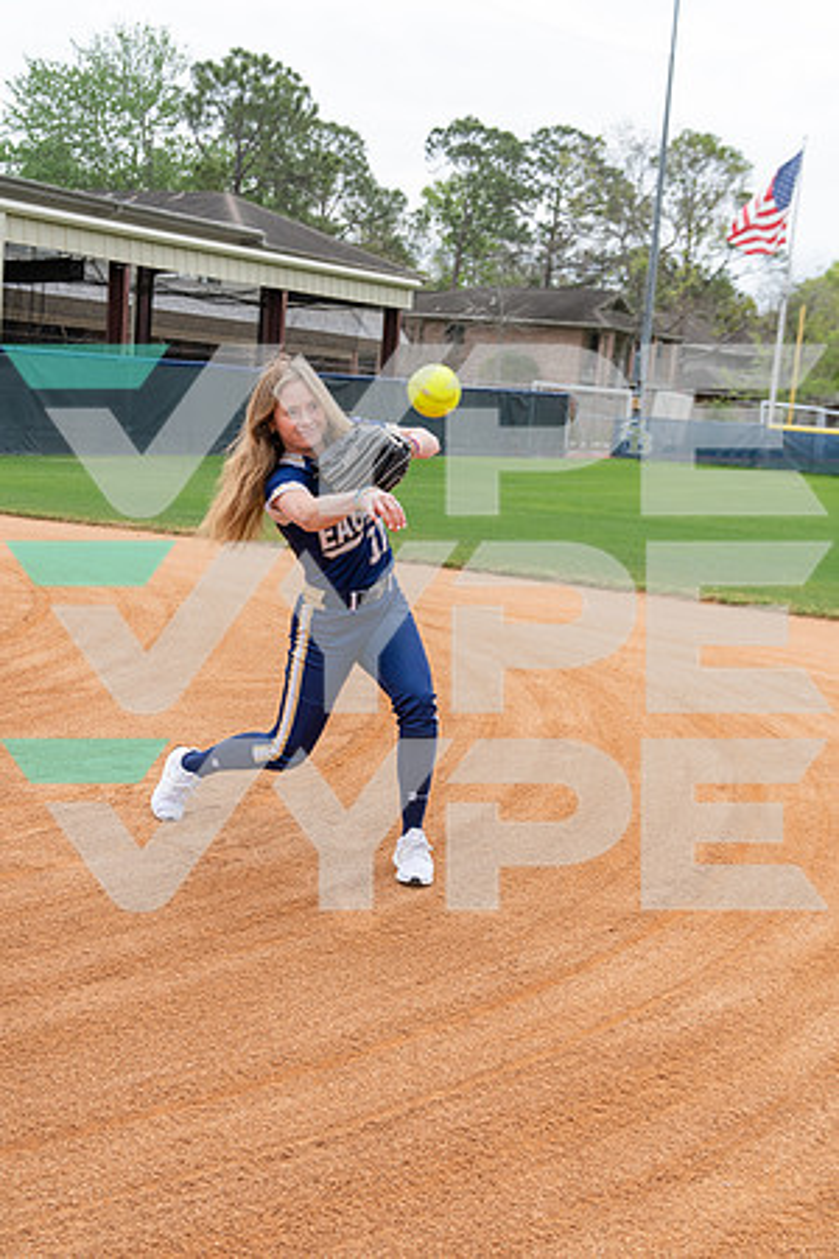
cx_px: 420
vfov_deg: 43.6
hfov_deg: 29.9
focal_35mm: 45
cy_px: 630
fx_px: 1573
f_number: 4.5
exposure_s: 1/1000
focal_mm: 45
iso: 400
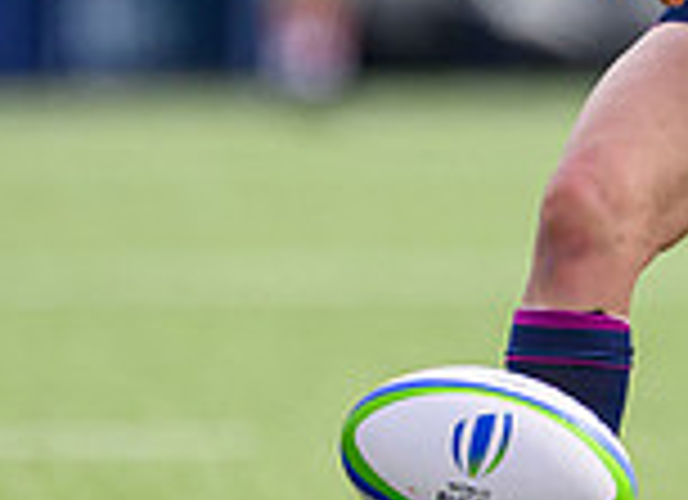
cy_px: -191
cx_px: 906
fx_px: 51526
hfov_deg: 0.8
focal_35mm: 2623
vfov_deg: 0.6
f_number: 4
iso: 500
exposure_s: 1/2500
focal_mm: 560
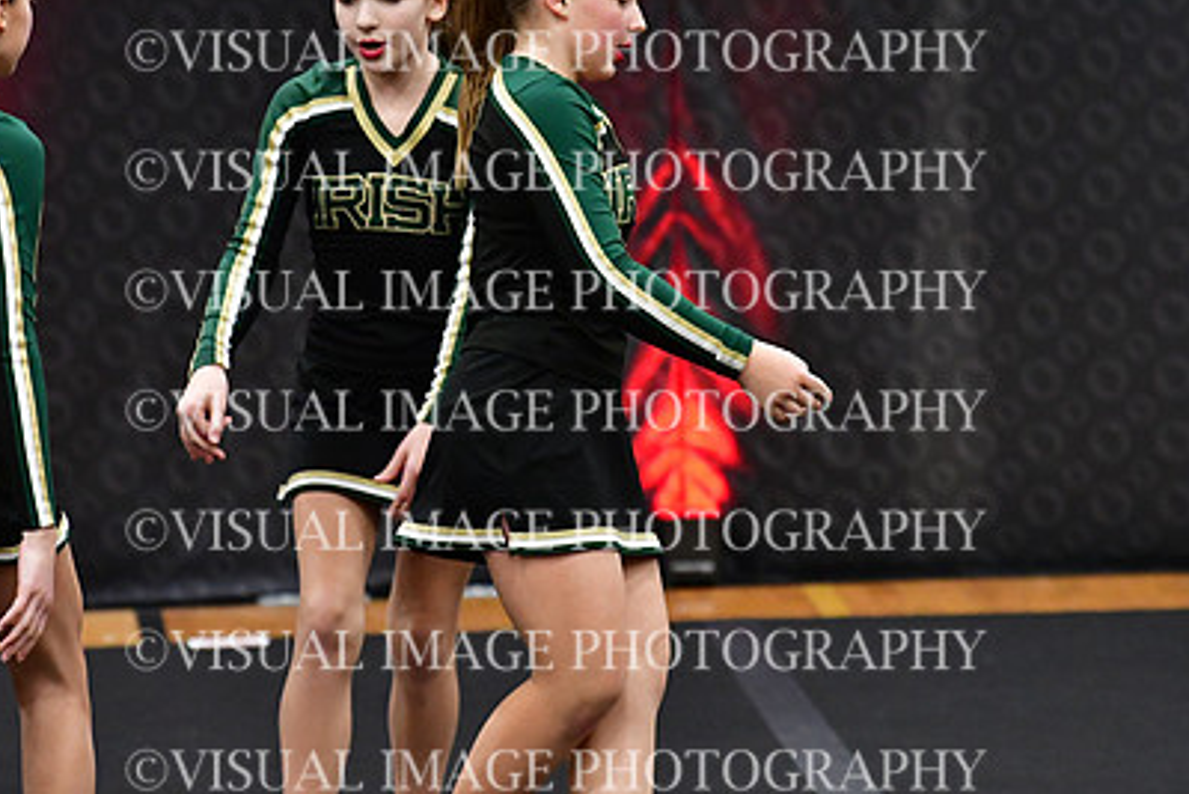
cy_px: 230
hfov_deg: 4.7
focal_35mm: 435
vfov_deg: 3.2
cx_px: 556
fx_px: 14371
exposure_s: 1/500
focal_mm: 200
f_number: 3.5
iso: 5000
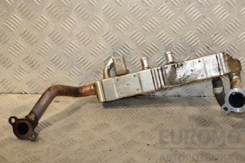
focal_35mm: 74
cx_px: 150
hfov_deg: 27.3
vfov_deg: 18.4
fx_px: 504
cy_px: 70
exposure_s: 1/200
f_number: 5.6
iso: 800
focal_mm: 40
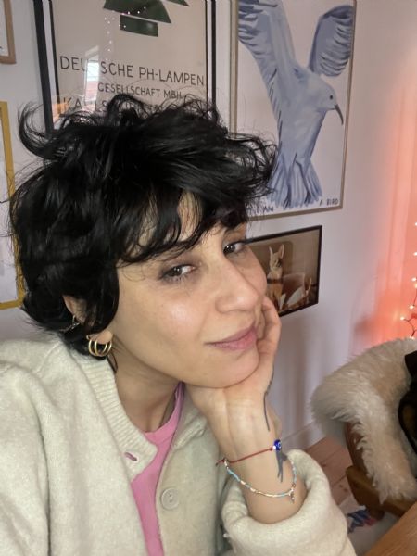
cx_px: 208
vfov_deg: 60.0
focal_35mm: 30
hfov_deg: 46.8
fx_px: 482
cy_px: 278
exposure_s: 1/39
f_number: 2.2
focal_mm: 2.71
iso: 400
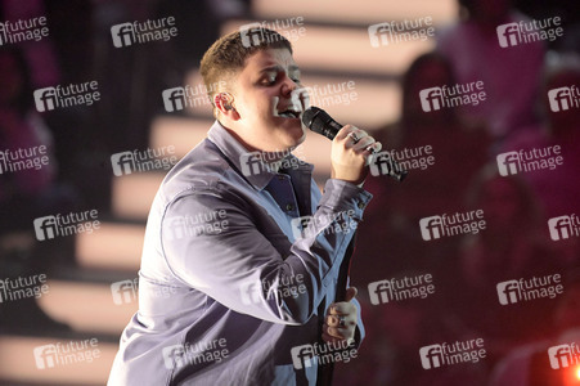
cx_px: 290
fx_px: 7244
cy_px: 193
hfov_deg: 4.6
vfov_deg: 3.1
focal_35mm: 450
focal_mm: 450
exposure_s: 1/500
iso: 12800
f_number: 5.6
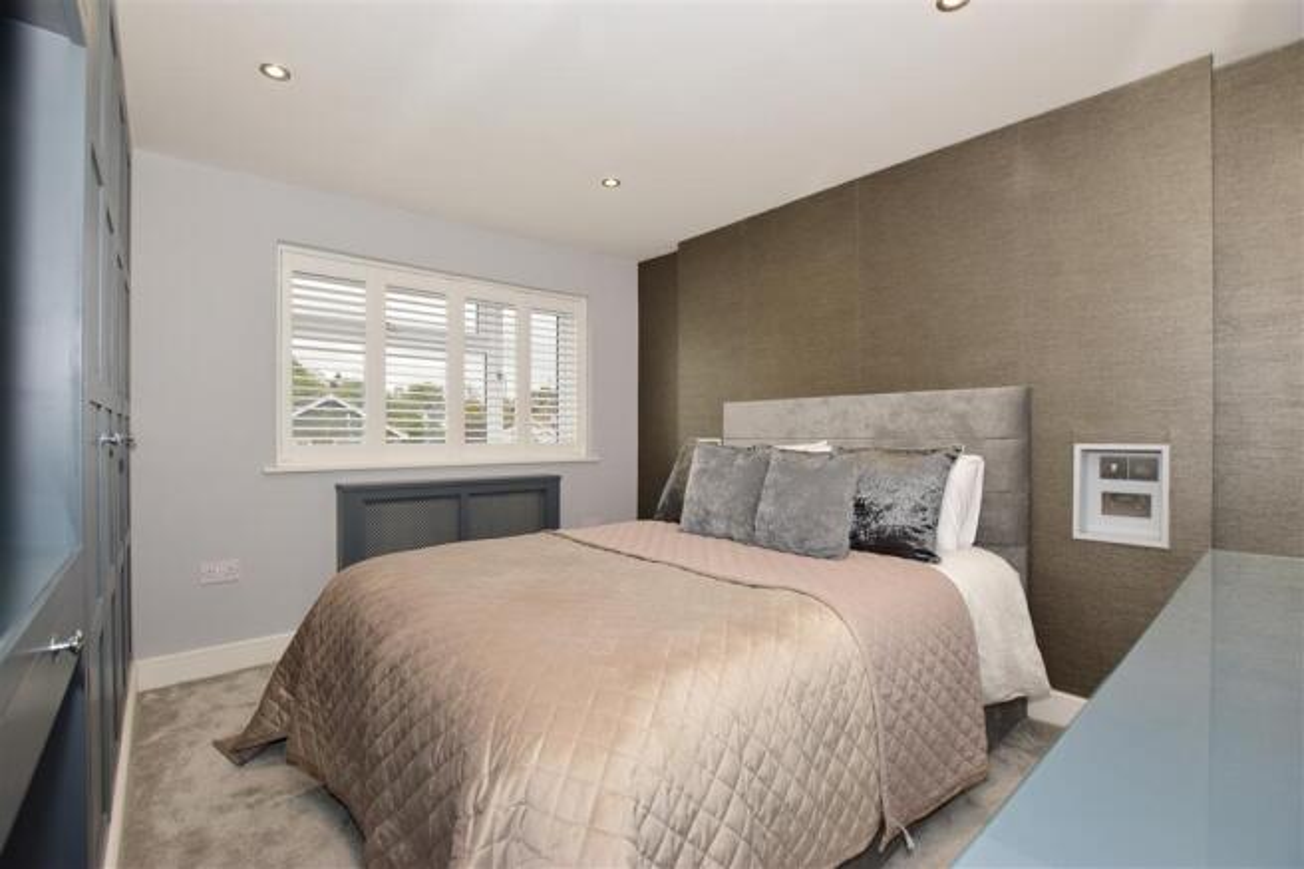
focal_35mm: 15
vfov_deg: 77.3
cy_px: 434
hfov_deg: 100.4
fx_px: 543
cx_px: 652
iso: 400
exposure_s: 1/200
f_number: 9
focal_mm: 10
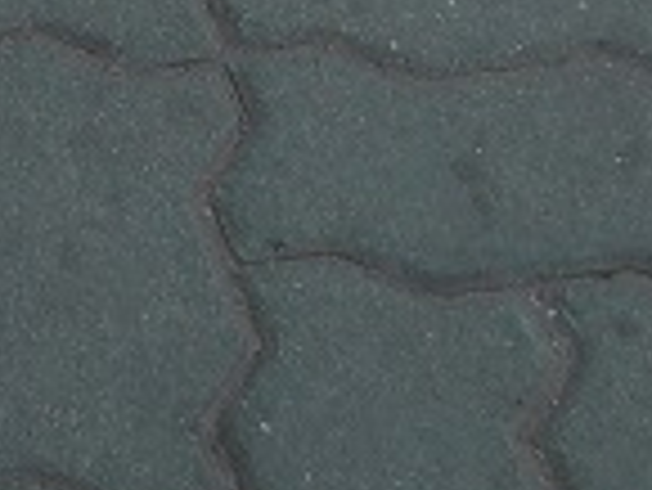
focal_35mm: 215
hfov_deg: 9.1
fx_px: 4053
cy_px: -454
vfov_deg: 6.7
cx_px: -54
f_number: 4.3
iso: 125
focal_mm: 9.4
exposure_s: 1/400
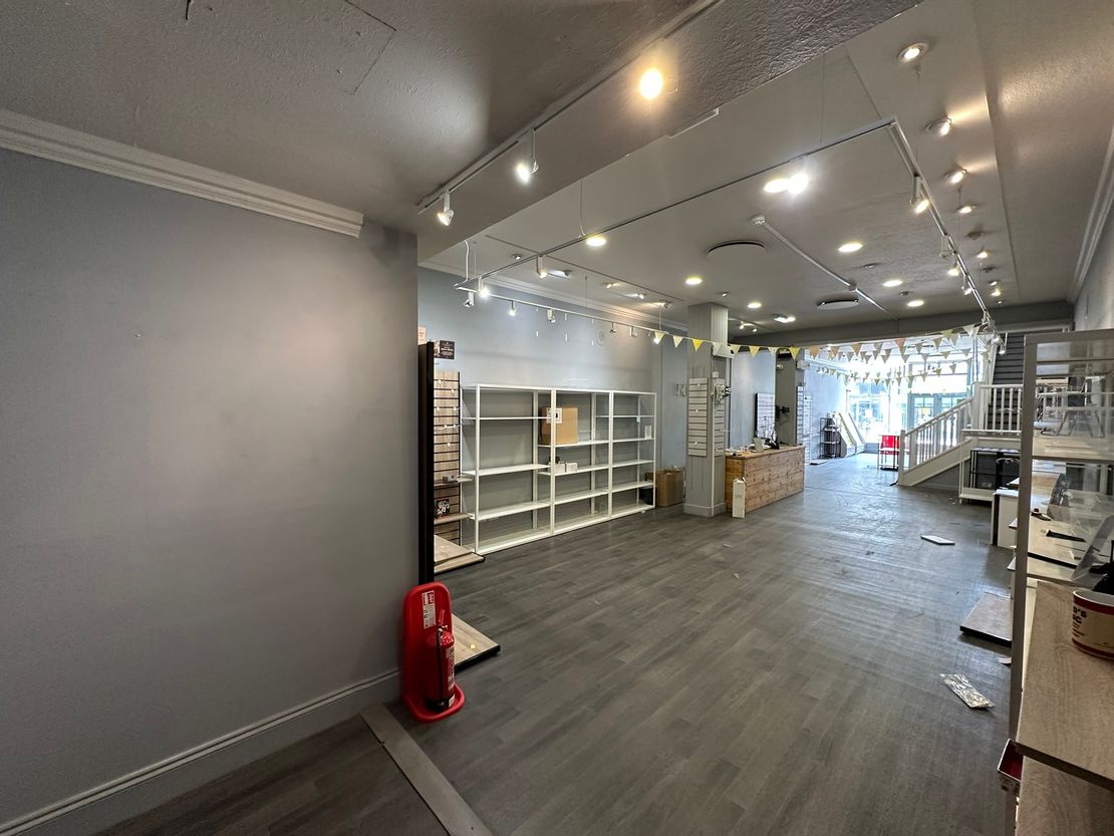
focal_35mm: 14
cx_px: 557
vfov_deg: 85.7
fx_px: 451
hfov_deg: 102.1
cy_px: 418
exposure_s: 1/100
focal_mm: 2.22
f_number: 2.2
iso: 250
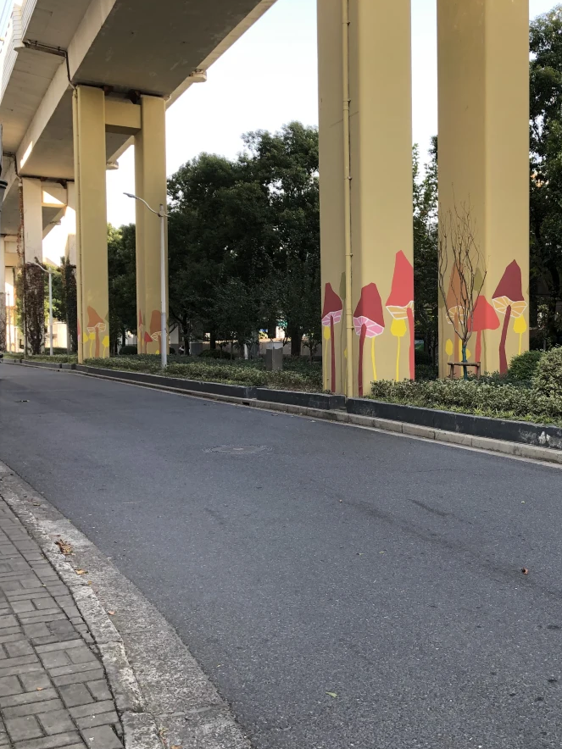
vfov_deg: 49.0
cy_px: 377
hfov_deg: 36.8
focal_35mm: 38
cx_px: 420
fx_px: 823
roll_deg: +1.7
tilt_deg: -1.1
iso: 25
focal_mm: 4
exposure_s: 1/120
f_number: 1.8
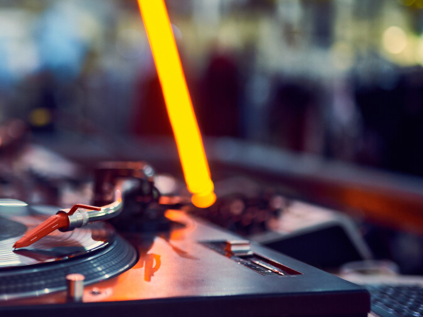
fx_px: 782
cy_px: 121
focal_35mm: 64
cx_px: 30
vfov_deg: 22.9
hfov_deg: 28.9
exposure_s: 1/80
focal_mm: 35
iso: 800
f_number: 1.4
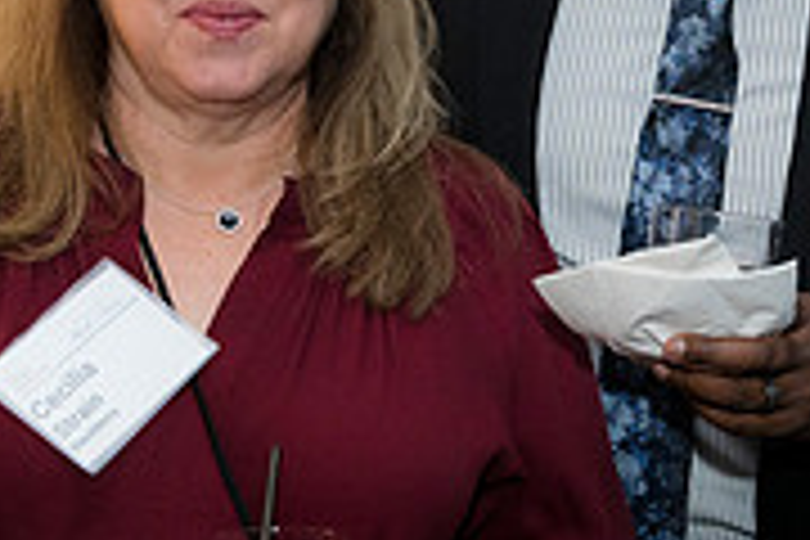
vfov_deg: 13.2
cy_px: 52
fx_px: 2317
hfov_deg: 19.5
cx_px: 711
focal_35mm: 103
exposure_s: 1/125
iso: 800
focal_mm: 32
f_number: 4
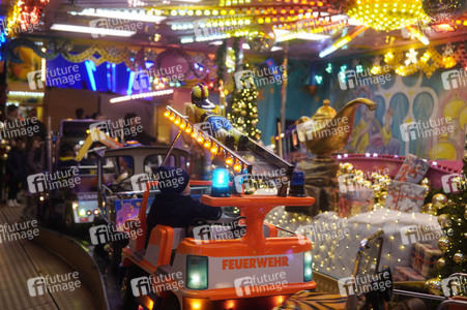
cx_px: 234
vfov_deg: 29.8
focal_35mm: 45
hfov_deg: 43.6
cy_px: 155
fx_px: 583
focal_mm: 30
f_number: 1.4
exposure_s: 1/100
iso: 100
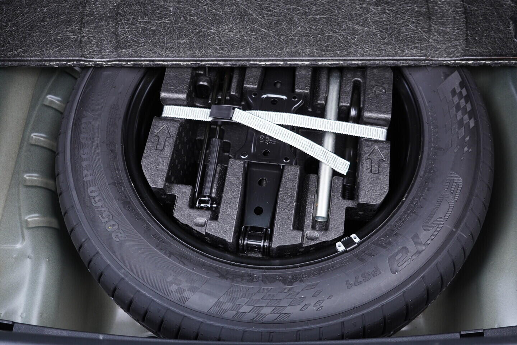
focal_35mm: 36
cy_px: 172
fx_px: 517
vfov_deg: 36.9
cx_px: 258
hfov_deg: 53.1
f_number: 2.8
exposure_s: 1/40
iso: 400
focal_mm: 24
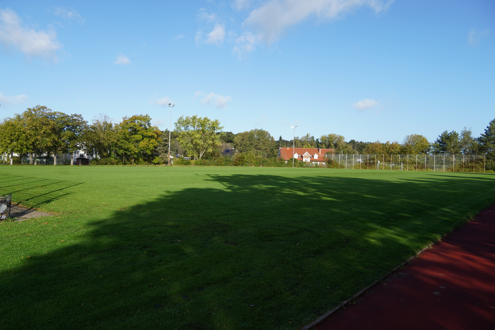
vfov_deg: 47.9
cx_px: 248
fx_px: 371
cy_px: 165
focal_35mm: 27
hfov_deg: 67.4
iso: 100
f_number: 8
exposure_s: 1/200
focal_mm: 18
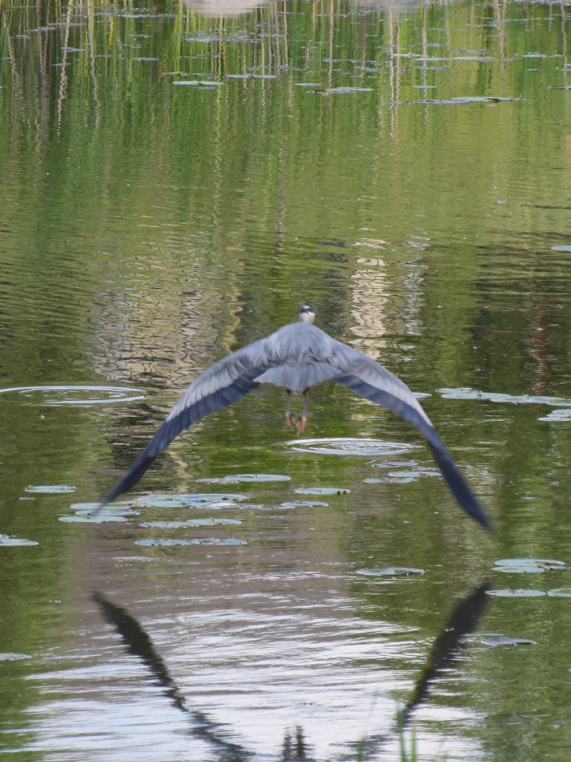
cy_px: 347
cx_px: 210
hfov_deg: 2.7
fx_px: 12143
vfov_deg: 3.6
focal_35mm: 552
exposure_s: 1/200
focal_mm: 100
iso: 160
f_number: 5.6
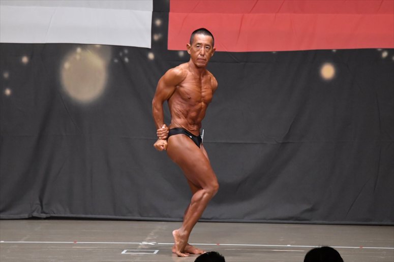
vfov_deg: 5.7
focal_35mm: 240
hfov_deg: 8.6
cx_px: 197
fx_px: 2625
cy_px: 131
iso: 6400
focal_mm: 160
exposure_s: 1/400
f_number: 5.6
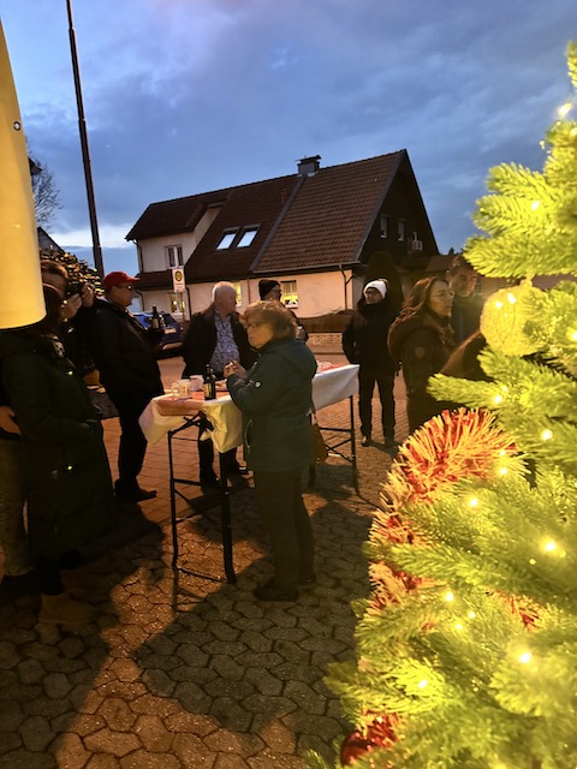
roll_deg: +4.1
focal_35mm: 24
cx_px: 288
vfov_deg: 71.6
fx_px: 533
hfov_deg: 56.8
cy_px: 384
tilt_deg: -9.7
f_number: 1.78
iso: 1000
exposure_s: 1/28
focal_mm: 6.76
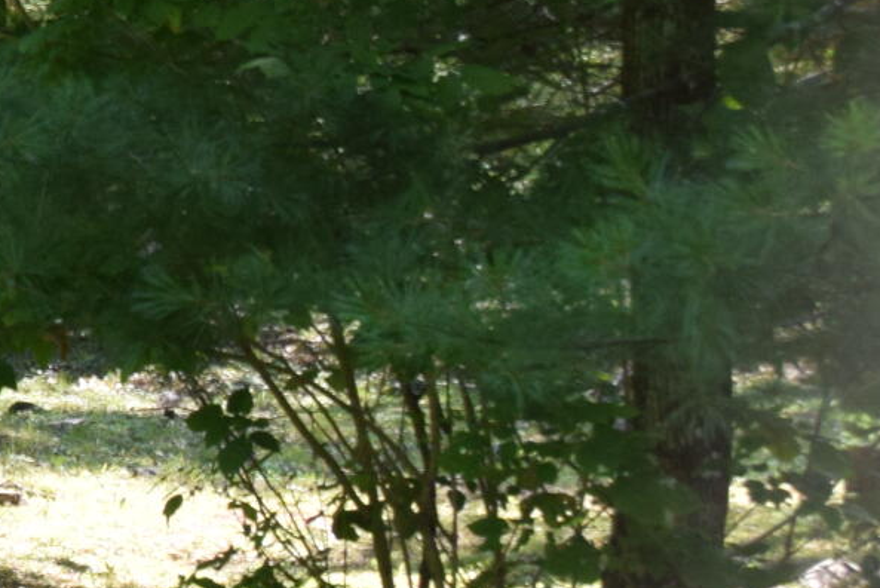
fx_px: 4451
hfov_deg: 10.2
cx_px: -990
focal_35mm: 182
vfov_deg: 7.5
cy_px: 157
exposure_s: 1/200
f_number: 7.1
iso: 400
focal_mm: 24
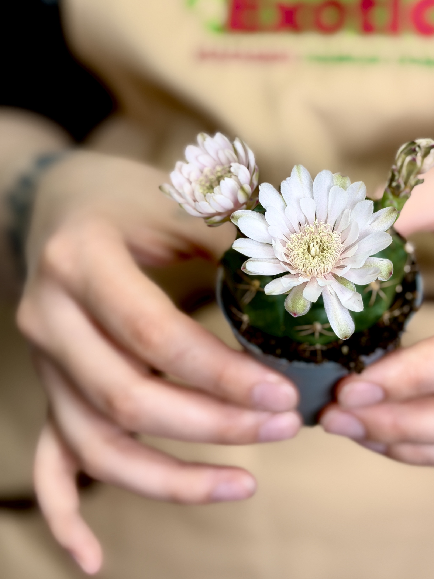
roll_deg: -0.4
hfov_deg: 20.6
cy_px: 204
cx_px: 320
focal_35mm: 71
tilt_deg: -13.2
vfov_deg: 27.3
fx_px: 1187
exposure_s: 1/160
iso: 50
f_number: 1.78
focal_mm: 6.76
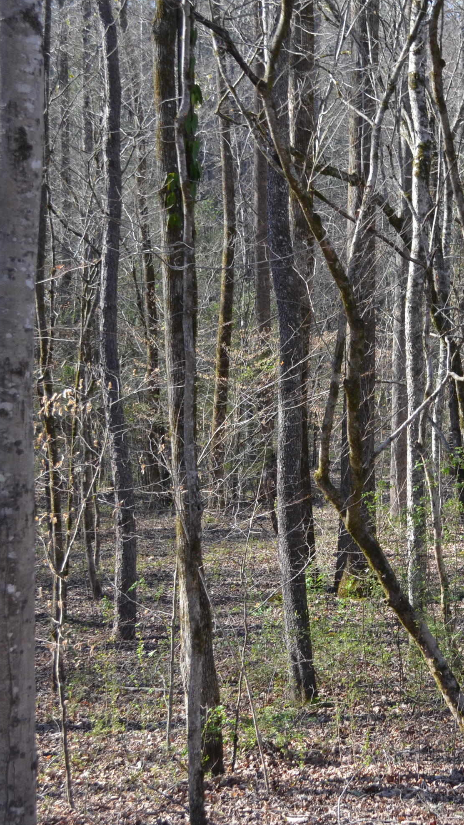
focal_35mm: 76
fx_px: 1663
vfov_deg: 27.9
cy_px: 412
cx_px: 499
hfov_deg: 15.5
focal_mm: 32
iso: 250
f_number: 5.6
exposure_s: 1/250
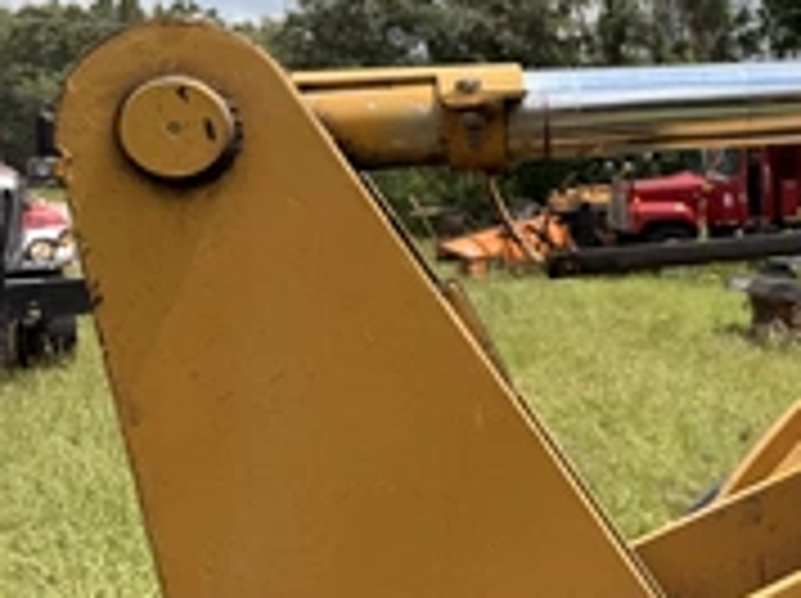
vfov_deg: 26.9
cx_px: 882
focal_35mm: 54
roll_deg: -3.0
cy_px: 256
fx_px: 1248
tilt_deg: -5.2
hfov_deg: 31.5
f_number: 1.78
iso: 80
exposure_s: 1/3279
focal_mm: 6.76
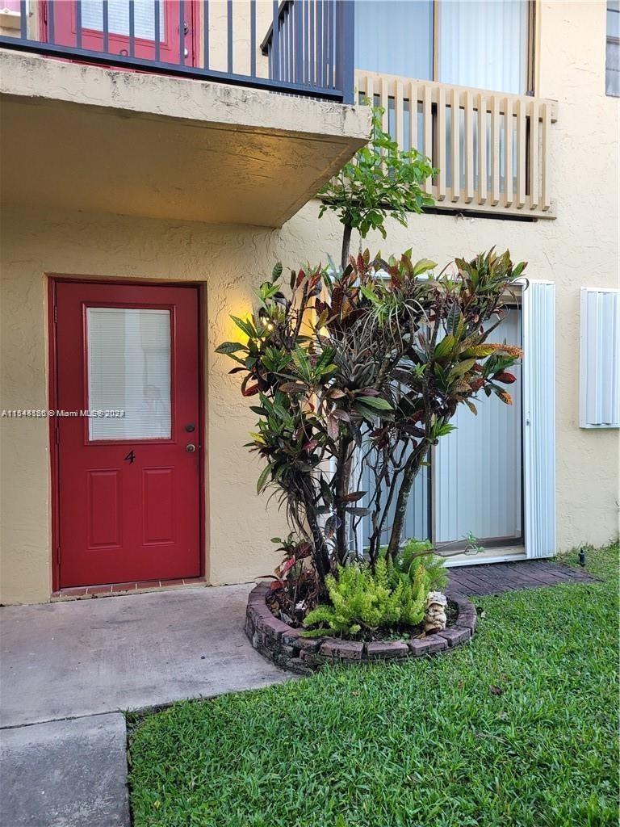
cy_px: 414
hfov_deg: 53.1
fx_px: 621
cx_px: 310
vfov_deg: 67.3
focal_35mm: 26
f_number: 1.8
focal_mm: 5.4
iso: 200
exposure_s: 1/120
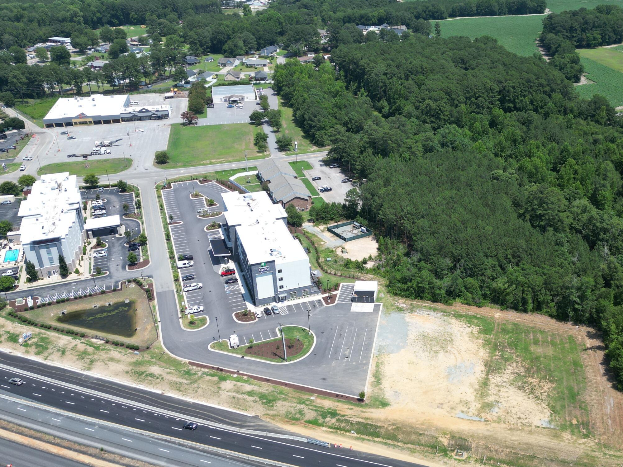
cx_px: 397
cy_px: 249
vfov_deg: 39.6
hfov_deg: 50.7
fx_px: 648
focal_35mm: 36
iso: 110
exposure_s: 1/2000
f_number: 1.7
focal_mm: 6.72
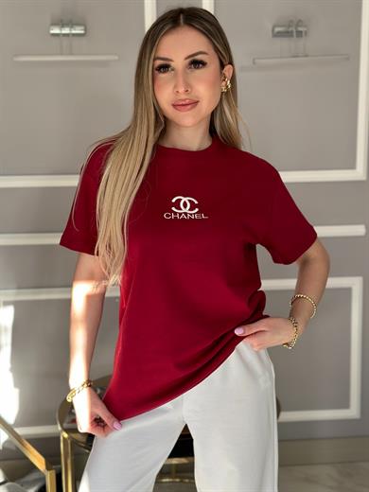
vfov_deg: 39.7
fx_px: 682
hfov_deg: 30.3
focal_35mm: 48
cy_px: 246
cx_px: 184
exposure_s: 1/107
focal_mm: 6.86
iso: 125
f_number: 1.78
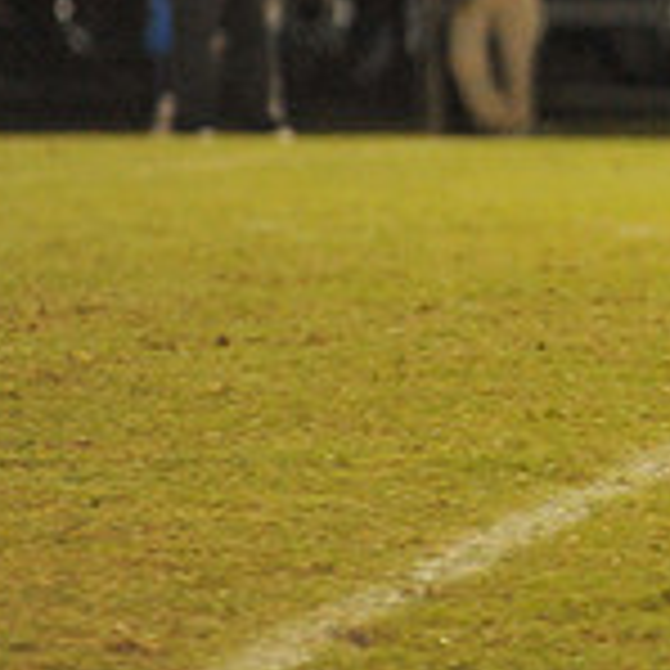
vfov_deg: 2.6
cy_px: -40
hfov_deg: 2.6
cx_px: 1277
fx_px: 14496
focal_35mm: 662
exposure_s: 1/320
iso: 6400
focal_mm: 200
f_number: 4
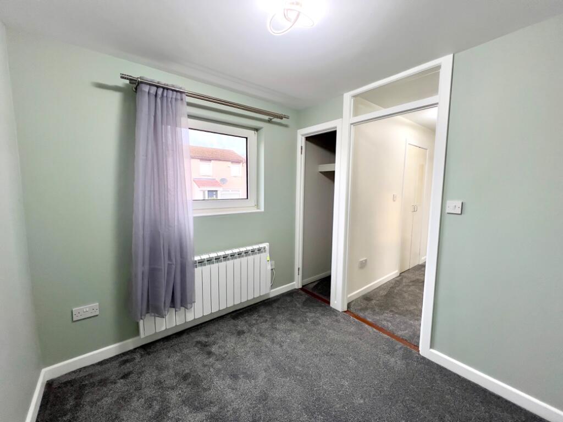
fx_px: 211
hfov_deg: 106.2
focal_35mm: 13
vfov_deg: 89.9
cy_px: 211
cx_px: 282
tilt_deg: -6.4
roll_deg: -0.4
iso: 250
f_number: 1.8
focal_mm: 1.57
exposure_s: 1/100
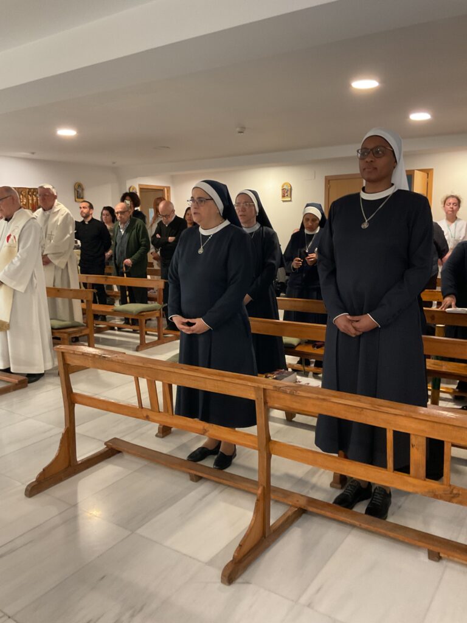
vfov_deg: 61.7
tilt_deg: -11.9
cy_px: 312
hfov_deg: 48.2
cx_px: 234
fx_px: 522
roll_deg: +1.7
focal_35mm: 29
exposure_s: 1/50
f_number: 1.8
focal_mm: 3
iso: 250
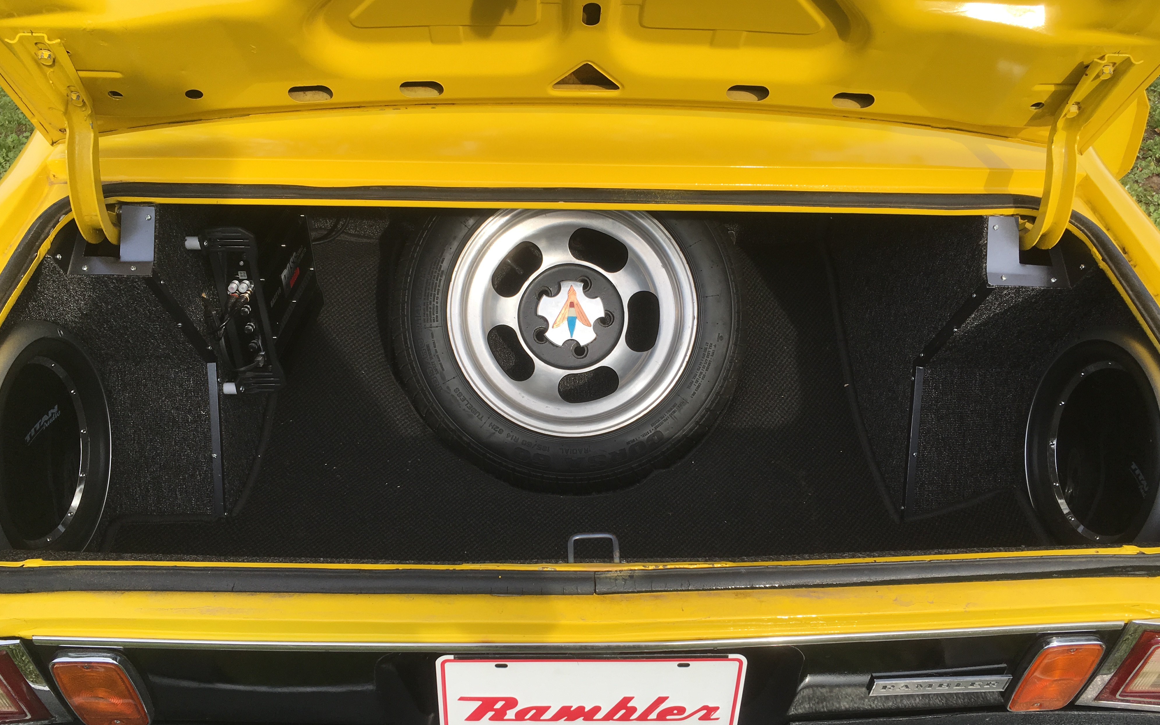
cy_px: 402
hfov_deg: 61.2
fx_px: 980
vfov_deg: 40.5
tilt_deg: -29.6
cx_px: 581
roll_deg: +1.5
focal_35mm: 31
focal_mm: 4.15
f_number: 2.2
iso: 25
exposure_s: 1/487
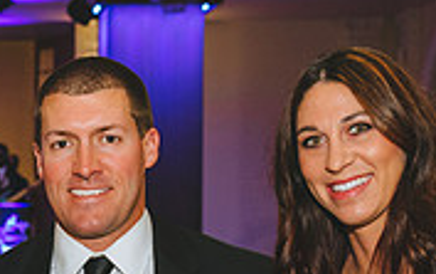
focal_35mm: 117
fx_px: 1392
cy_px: 347
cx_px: -71
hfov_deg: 17.1
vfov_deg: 11.0
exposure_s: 1/125
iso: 3200
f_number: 4
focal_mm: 35
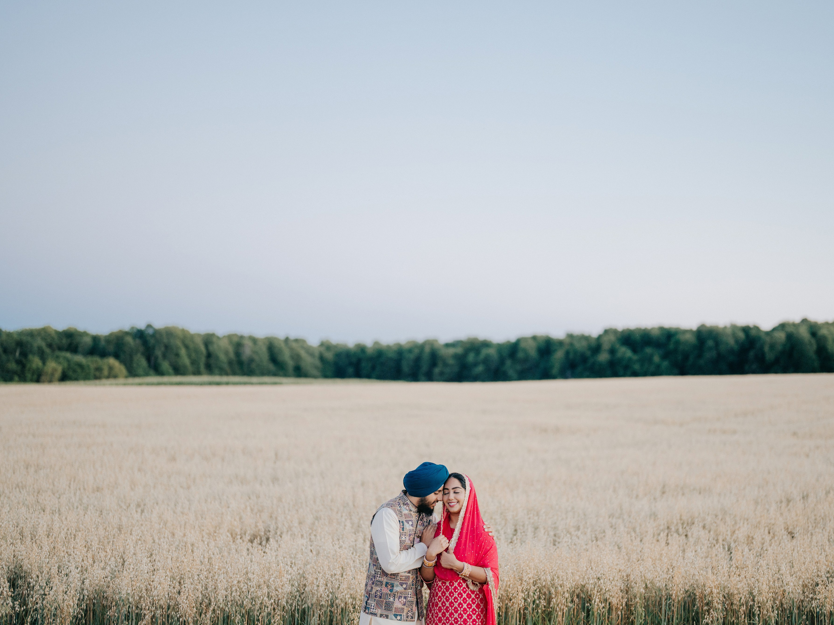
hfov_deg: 34.9
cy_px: 317
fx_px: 1325
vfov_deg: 26.6
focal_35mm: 55
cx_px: 451
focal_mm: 50
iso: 200
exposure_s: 1/200
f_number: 1.2
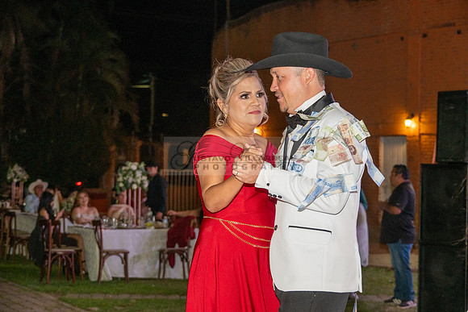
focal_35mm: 70
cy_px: 156
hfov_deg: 28.8
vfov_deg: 19.5
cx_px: 234
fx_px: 910
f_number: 6
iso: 2000
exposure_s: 1/200
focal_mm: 70
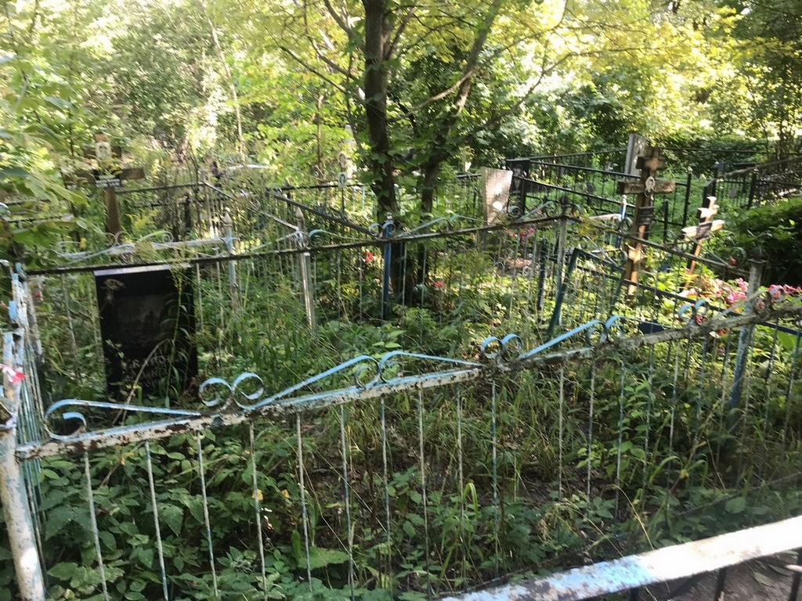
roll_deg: -4.0
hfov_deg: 63.4
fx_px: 649
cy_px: 300
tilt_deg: -19.0
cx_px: 401
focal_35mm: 28
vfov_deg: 49.7
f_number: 1.8
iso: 20
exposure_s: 1/50
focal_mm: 3.99
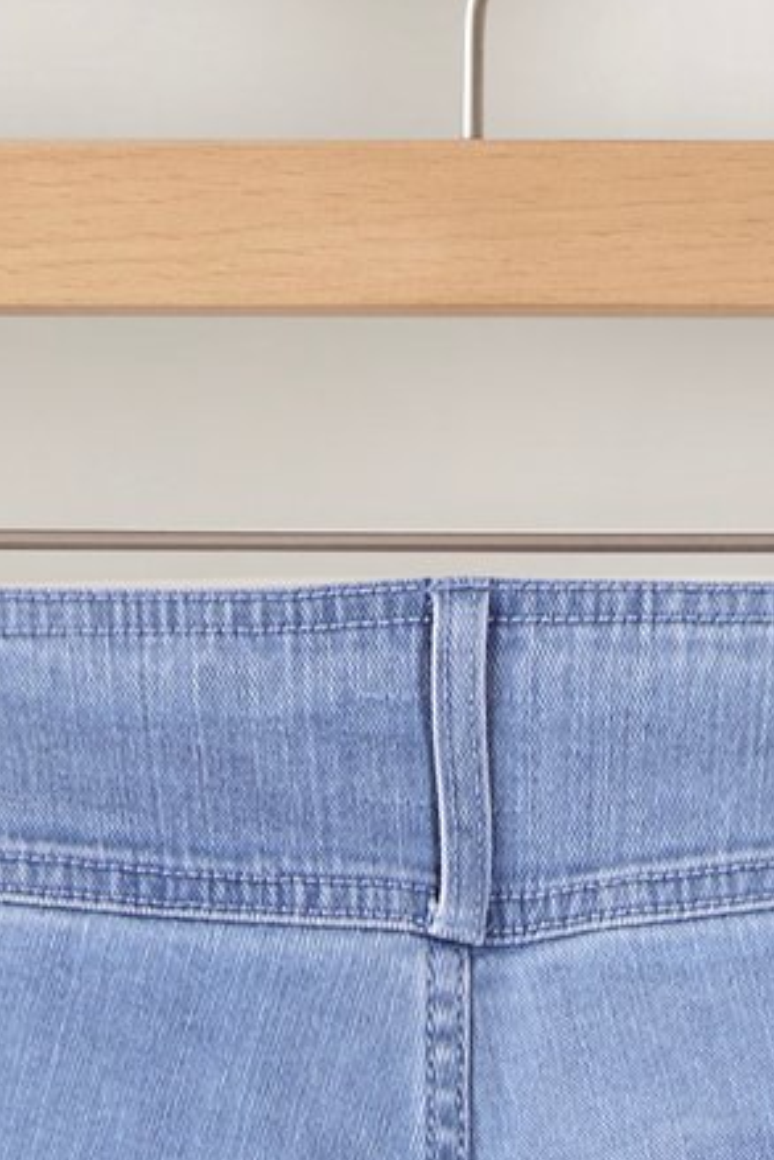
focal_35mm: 225
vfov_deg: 8.5
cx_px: 486
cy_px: 2617
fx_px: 7250
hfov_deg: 6.1
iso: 125
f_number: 7.1
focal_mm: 39
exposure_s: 1/160
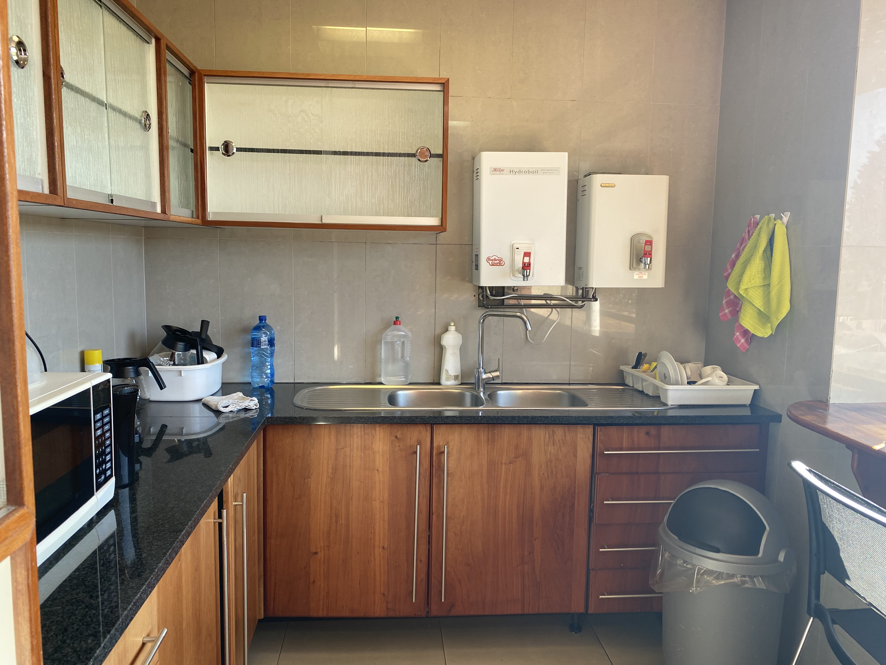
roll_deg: -1.4
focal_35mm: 26
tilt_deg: -5.6
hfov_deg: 67.3
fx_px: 665
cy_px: 332
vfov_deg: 53.1
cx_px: 443
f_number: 1.8
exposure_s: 1/121
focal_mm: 4.25
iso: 64
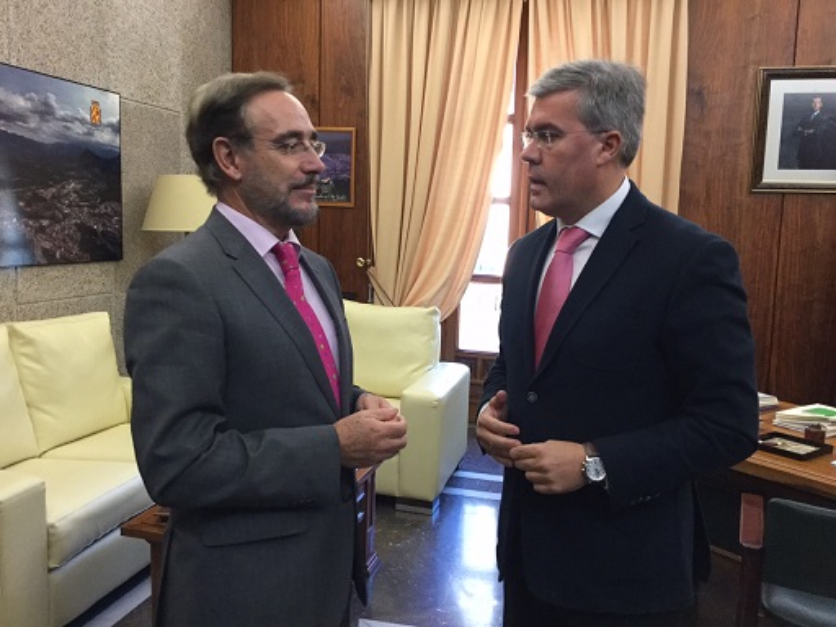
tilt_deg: -8.2
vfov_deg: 45.4
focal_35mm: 31
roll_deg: -3.9
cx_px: 418
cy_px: 314
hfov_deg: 58.4
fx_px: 749
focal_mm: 3.3
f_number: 2.4
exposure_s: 1/33
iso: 200
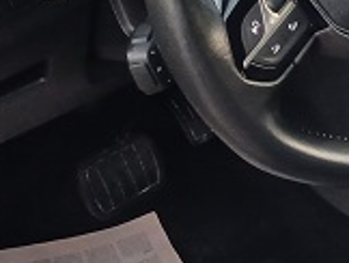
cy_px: -110
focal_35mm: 100
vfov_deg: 14.0
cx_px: 390
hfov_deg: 18.8
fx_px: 1010
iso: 400
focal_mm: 3.98
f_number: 1.8
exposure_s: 1/25
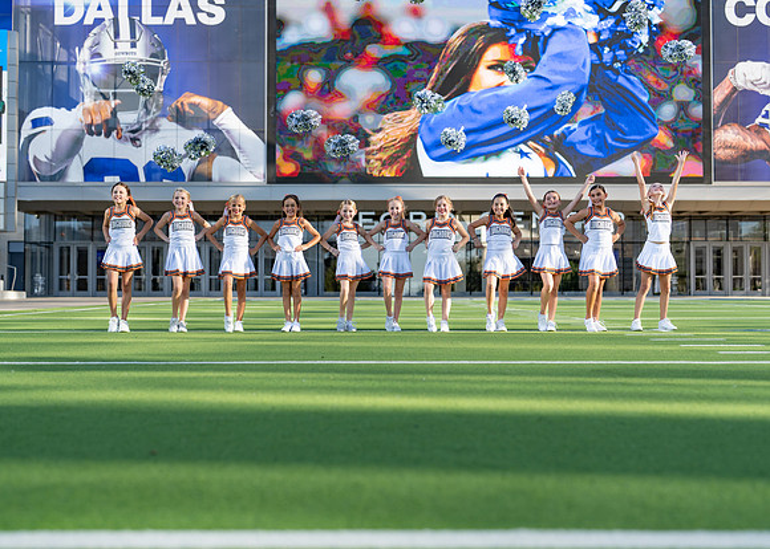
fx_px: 1146
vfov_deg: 27.0
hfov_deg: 37.2
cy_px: 274
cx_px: 385
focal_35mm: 52
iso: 100
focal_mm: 50
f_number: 2.2
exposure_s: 1/1250
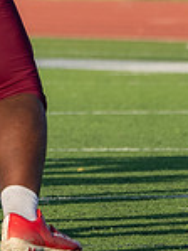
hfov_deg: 0.9
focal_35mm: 1744
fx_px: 12611
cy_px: 59
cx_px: -221
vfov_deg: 1.1
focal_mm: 232
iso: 320
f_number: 5.6
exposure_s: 1/1250
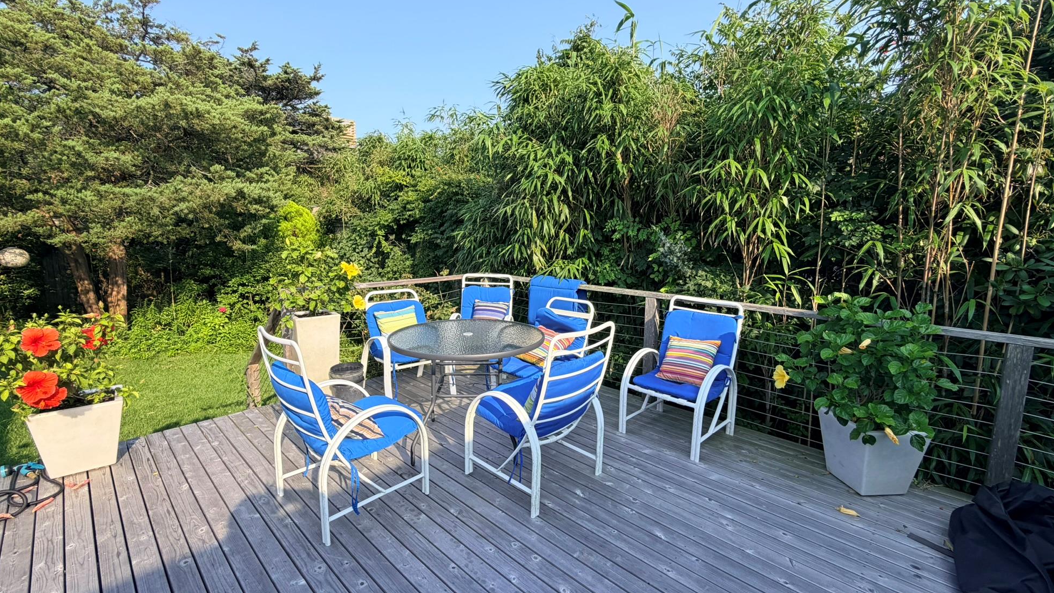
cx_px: 533
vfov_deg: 67.1
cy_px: 288
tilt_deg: -6.2
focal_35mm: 16
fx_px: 447
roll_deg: -0.5
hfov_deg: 99.4
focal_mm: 2.22
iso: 40
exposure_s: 1/644
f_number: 2.2
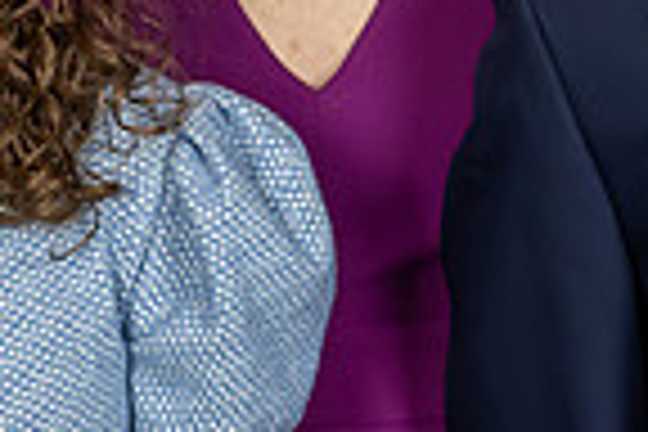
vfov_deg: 4.2
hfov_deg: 6.3
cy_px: -223
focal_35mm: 324
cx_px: 10
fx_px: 5832
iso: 640
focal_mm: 48
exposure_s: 1/200
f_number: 8
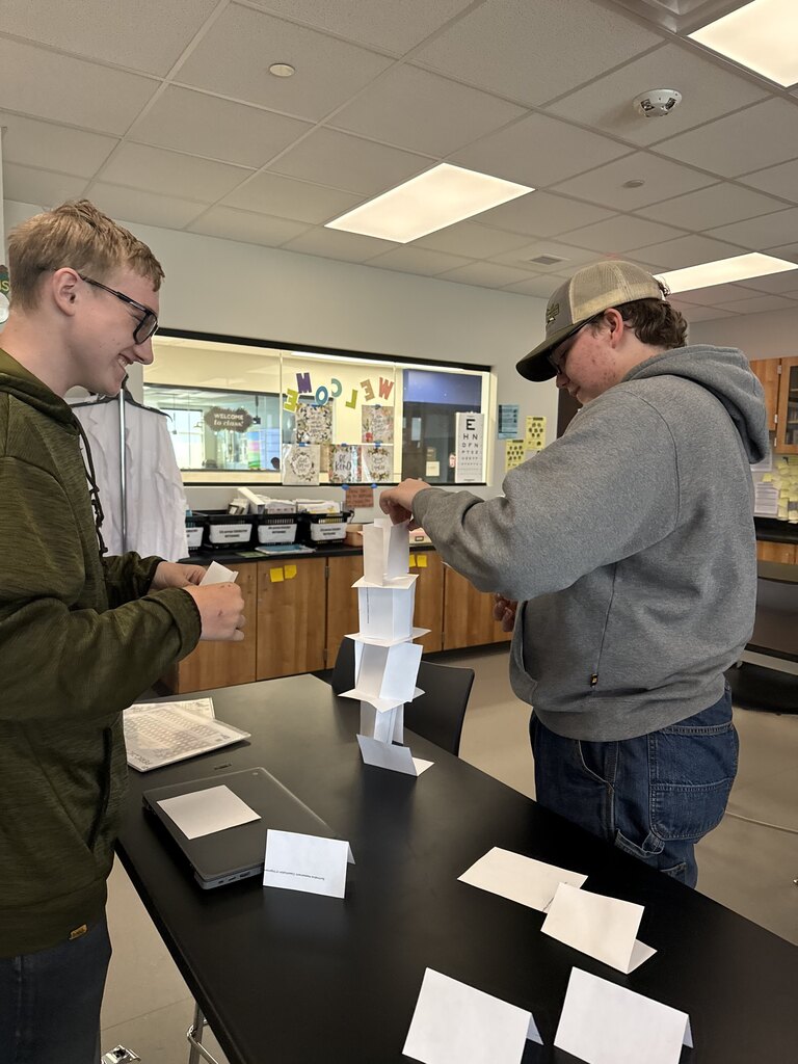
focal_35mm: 24
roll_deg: -0.5
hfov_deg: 56.8
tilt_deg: -4.6
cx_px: 399
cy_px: 532
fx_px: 738
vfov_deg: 71.6
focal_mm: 6.76
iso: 400
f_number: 1.78
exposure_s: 1/60
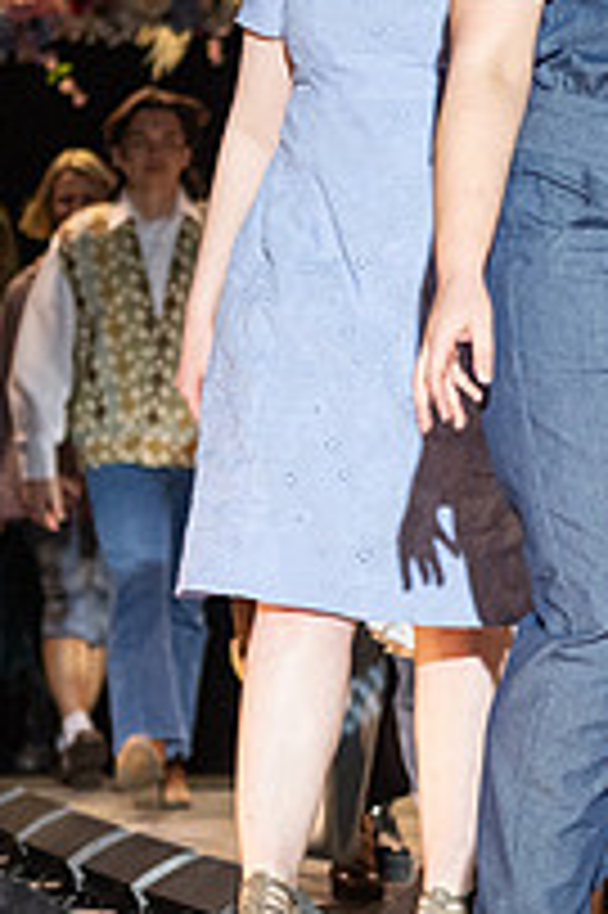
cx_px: 945
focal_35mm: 310
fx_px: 7866
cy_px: 170
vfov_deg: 6.6
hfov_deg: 4.4
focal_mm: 70
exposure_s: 1/1000
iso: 800
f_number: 2.8
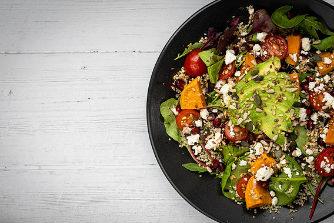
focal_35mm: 95
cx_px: 166
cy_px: 112
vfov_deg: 14.4
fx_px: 882
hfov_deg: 21.5
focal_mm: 62
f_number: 8
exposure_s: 1/10
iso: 100
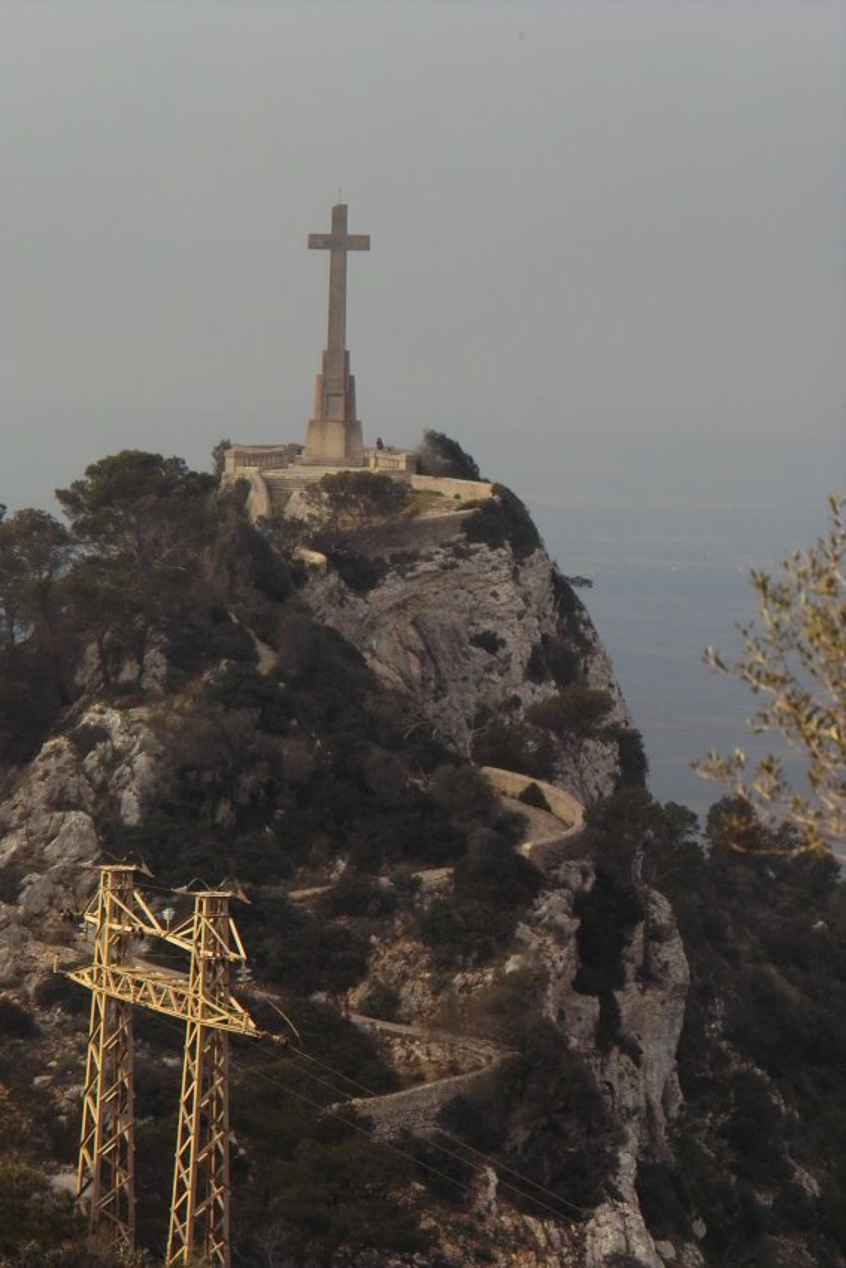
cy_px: 634
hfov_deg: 8.2
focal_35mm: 167
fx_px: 5884
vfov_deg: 12.3
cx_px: 423
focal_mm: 96
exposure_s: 1/250
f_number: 10
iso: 200
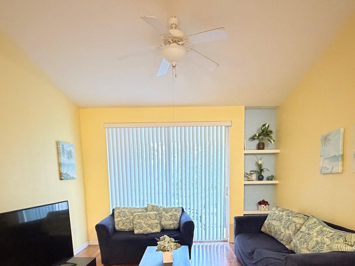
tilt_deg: -6.9
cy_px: 204
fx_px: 236
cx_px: 187
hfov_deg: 73.9
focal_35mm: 23
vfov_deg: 55.6
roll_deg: +1.3
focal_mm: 2.22
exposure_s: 1/40
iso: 1000
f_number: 2.2
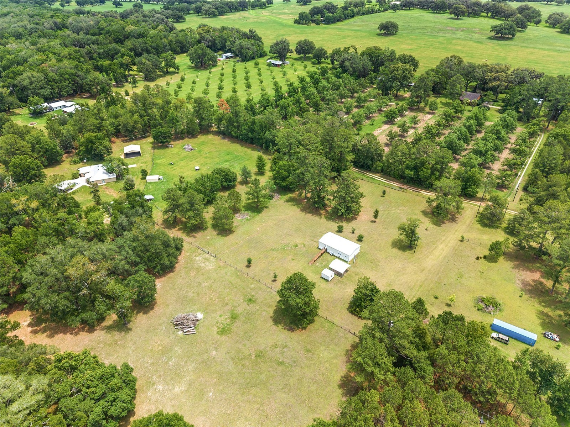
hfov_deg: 71.6
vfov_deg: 56.8
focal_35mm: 24
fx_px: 395
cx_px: 285
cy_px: 214
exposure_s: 1/1600
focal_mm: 8.67
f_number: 1.8
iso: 100
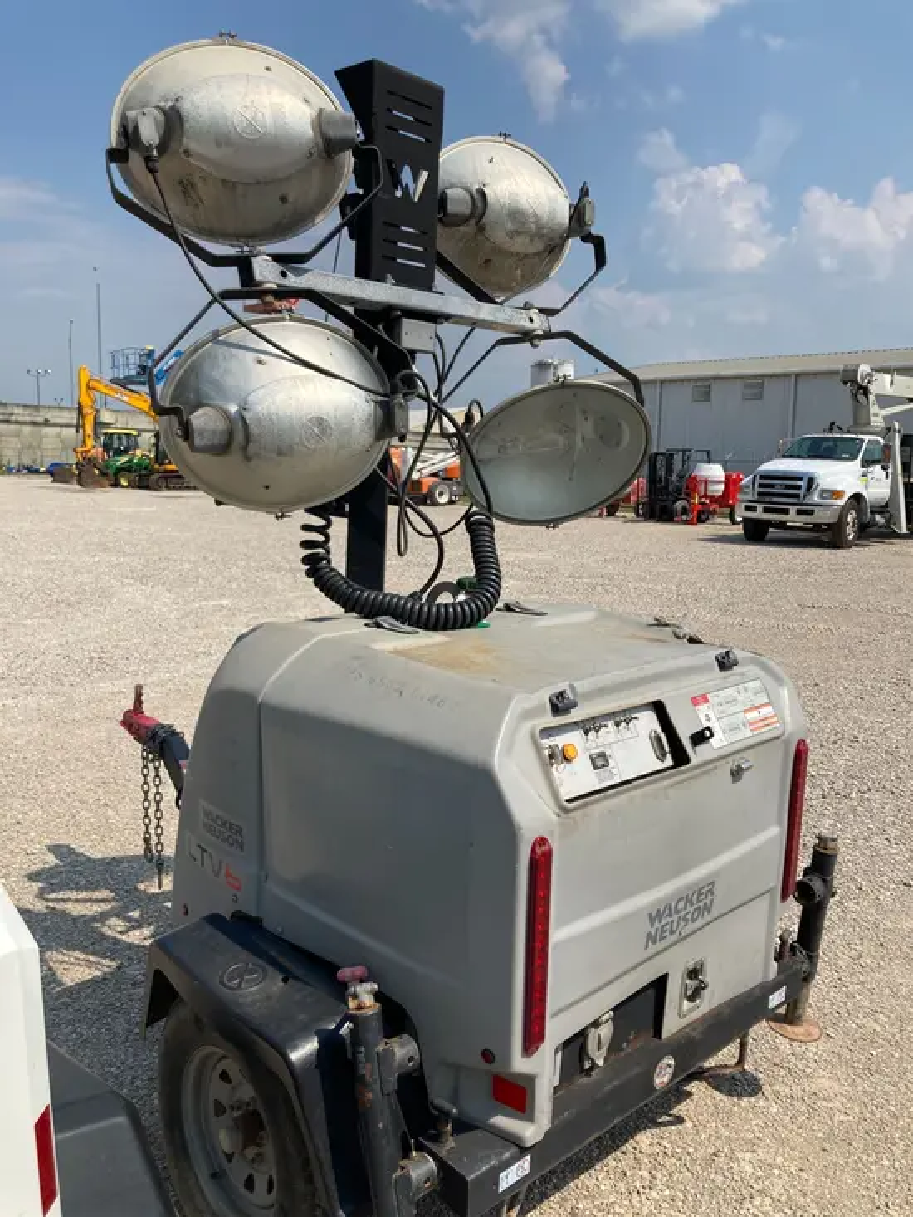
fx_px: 984
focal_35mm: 28
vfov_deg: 63.4
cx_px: 456
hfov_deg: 49.8
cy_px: 608
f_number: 1.8
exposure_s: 1/2857
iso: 20
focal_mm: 3.99
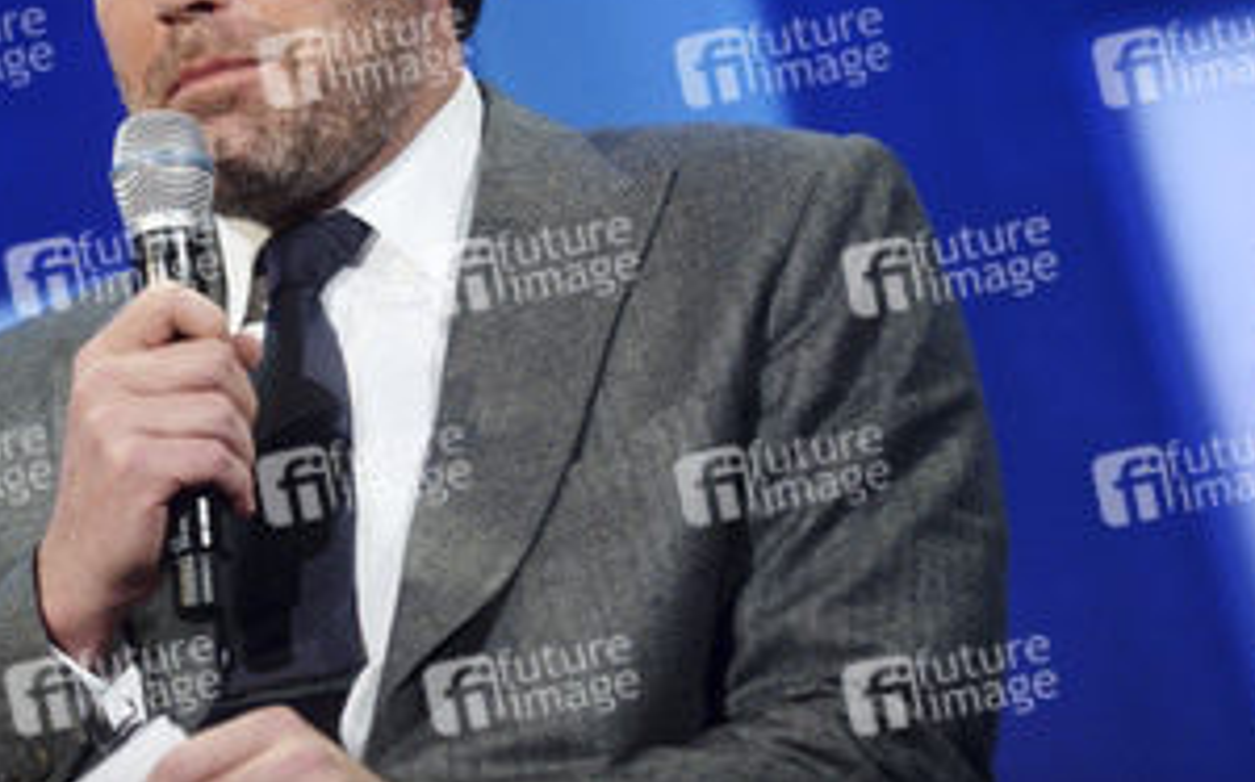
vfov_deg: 4.3
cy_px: 163
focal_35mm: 306
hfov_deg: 6.9
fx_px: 10458
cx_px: 418
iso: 1600
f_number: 4
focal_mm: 200
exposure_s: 1/400
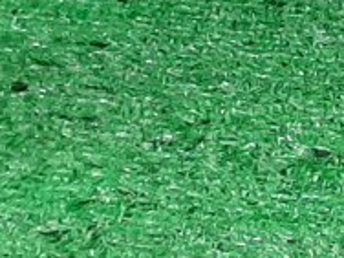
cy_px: -618
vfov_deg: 6.5
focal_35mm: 199
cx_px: 1113
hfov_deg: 8.1
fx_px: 1978
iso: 163
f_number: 1.7
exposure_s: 1/50
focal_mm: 3.93
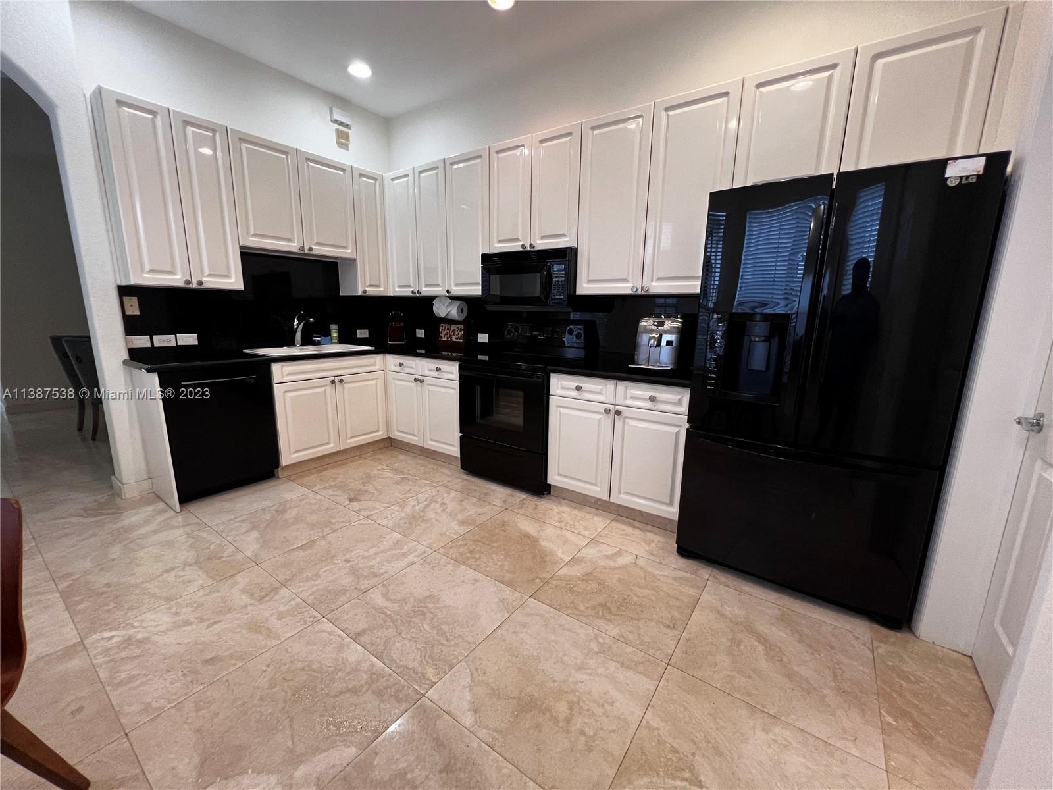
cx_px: 526
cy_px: 395
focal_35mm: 13
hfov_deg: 106.2
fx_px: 395
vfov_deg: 89.9
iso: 250
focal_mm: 1.57
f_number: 1.8
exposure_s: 1/60
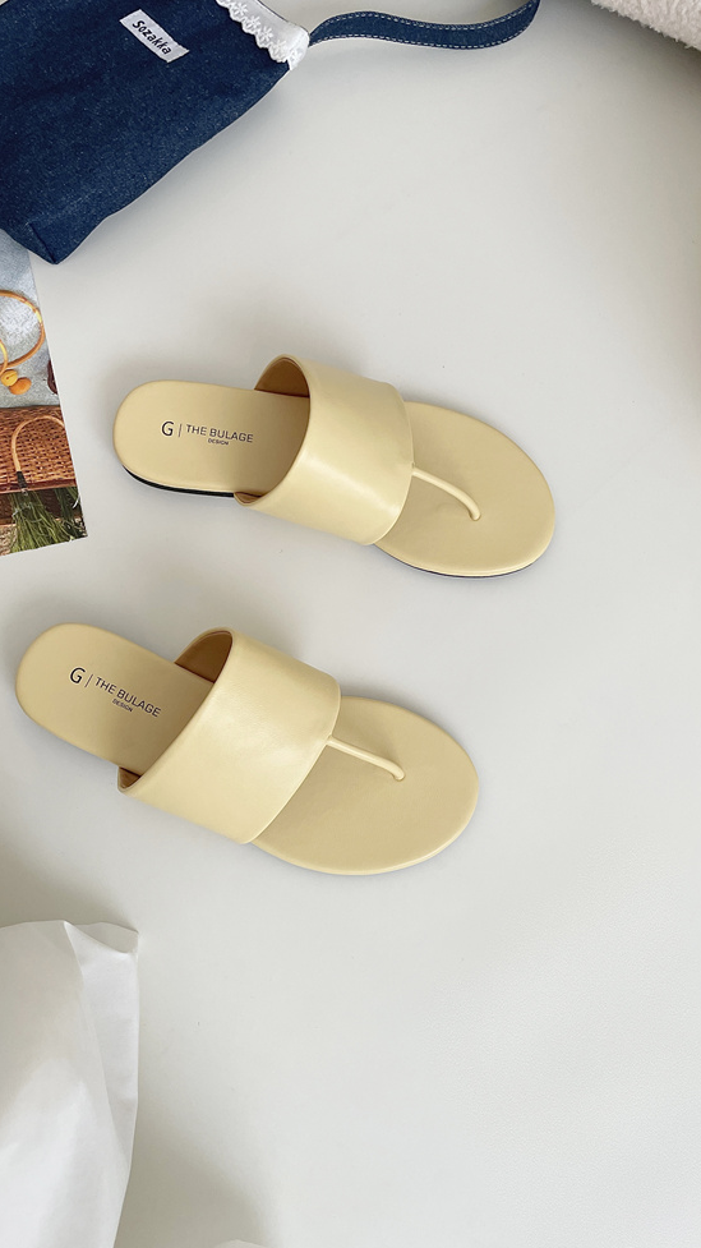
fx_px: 959
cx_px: 331
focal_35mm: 29
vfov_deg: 66.1
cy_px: 628
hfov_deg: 40.1
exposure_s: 1/121
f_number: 1.6
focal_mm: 4.2
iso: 100
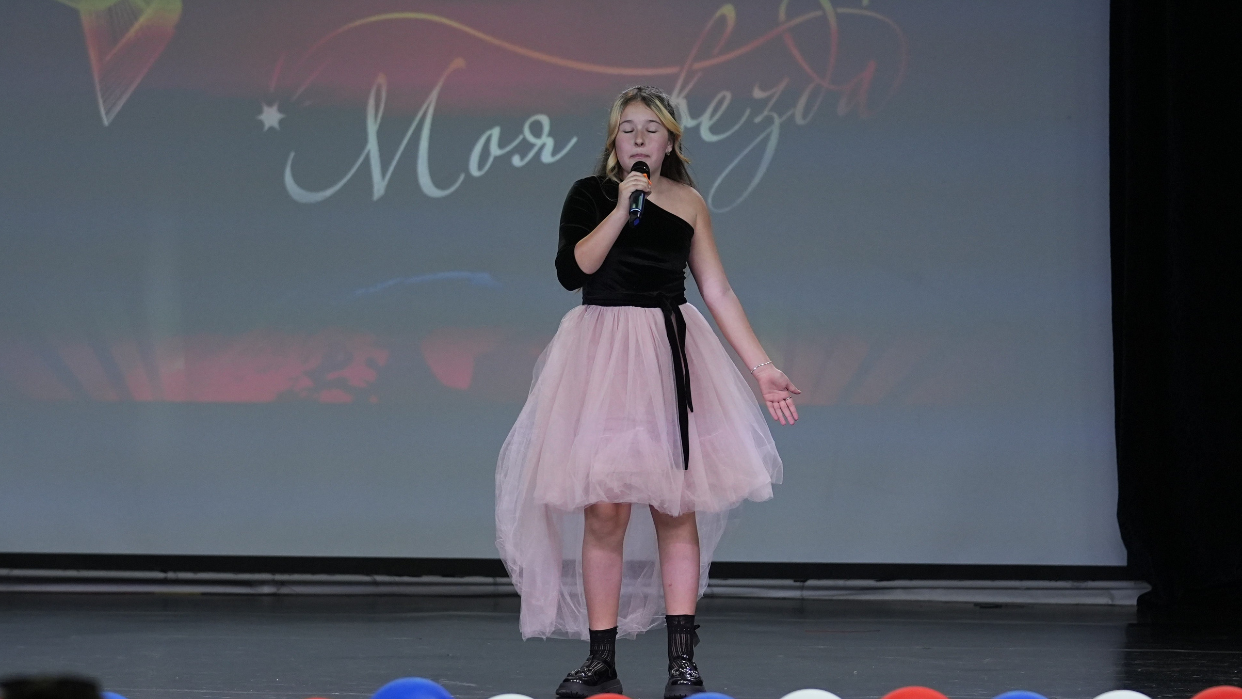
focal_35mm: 205
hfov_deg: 10.5
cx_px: 612
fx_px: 6751
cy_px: 329
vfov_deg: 5.9
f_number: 2.8
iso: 1600
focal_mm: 123
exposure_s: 1/400
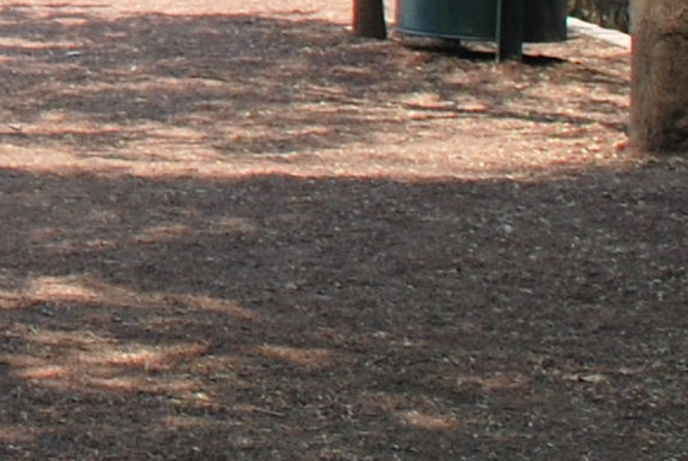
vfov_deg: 6.0
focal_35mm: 220
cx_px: -999
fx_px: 4210
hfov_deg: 8.5
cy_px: -726
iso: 100
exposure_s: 1/200
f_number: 7.1
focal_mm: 22
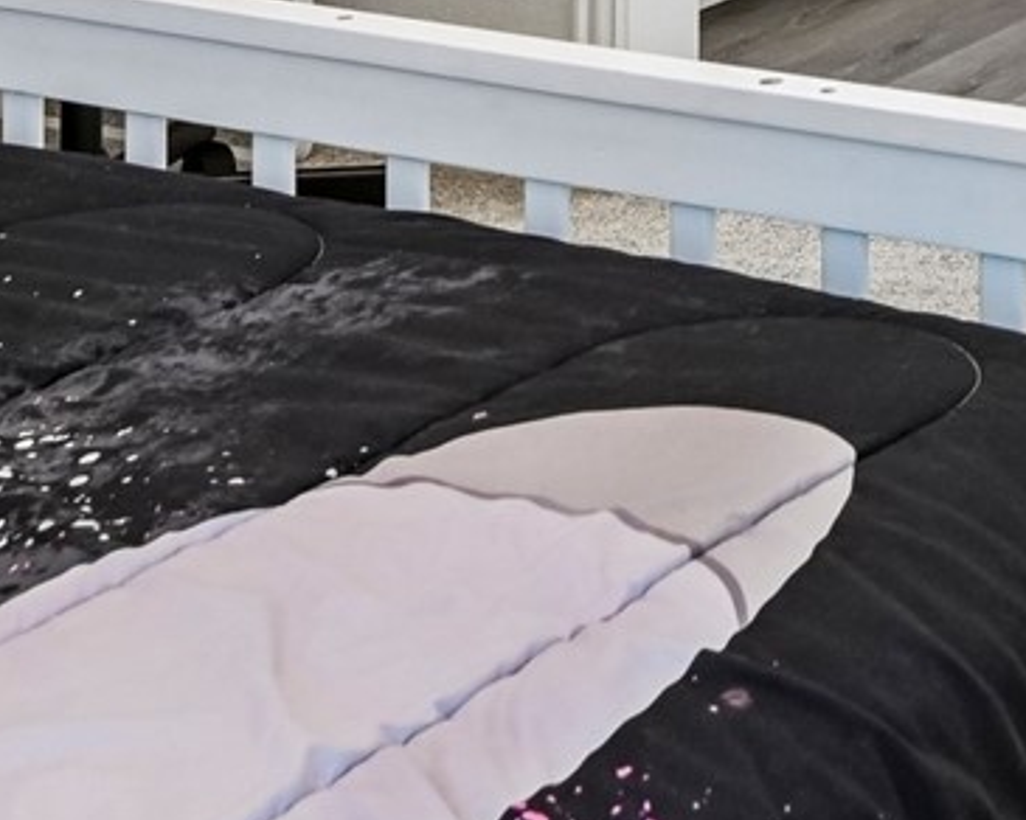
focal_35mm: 106
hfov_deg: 16.4
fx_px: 3219
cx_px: 1588
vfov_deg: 12.5
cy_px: -904
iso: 400
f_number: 8
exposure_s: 1/20
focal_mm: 19
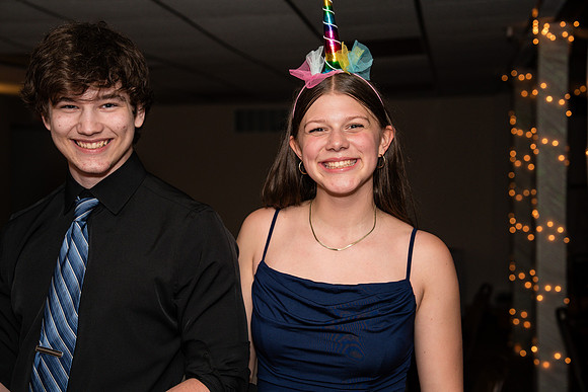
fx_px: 1144
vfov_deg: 19.5
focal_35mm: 70
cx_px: 294
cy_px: 196
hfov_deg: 28.8
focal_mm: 70
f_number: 5
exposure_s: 1/250
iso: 400
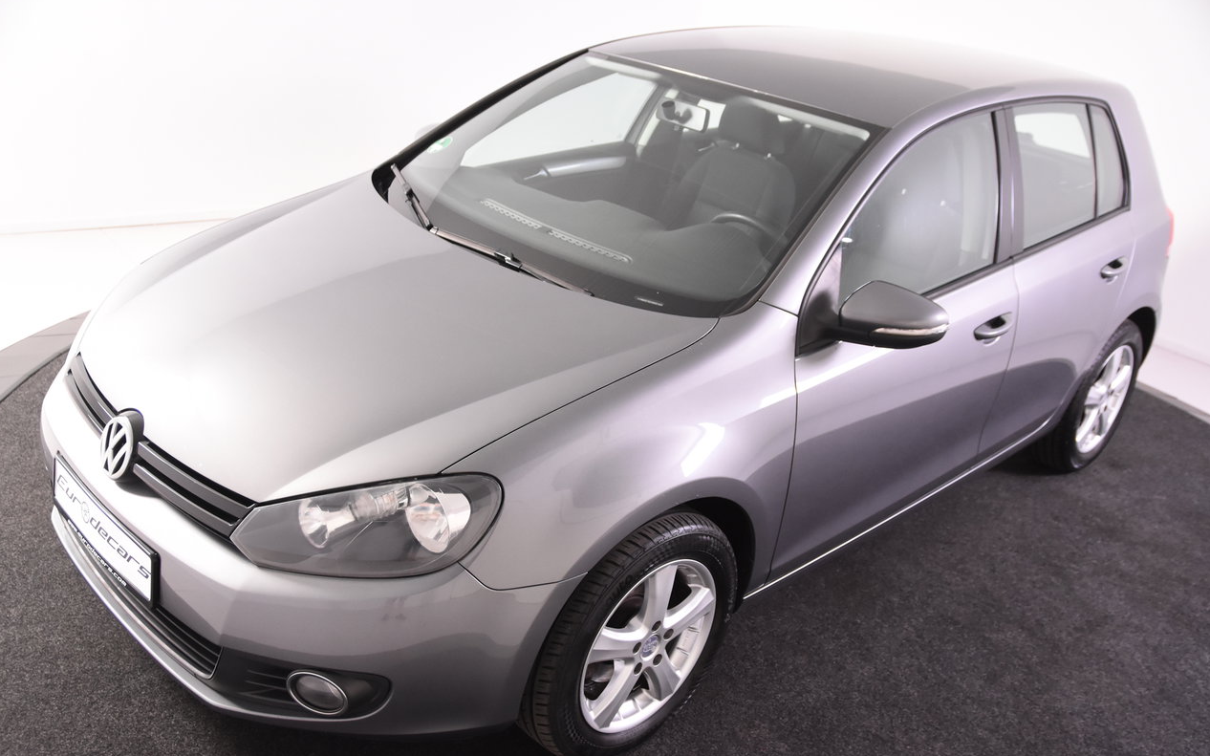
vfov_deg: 37.3
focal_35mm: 34
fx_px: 1121
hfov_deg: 56.7
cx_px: 603
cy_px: 402
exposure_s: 1/50
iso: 1600
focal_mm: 22
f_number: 3.5
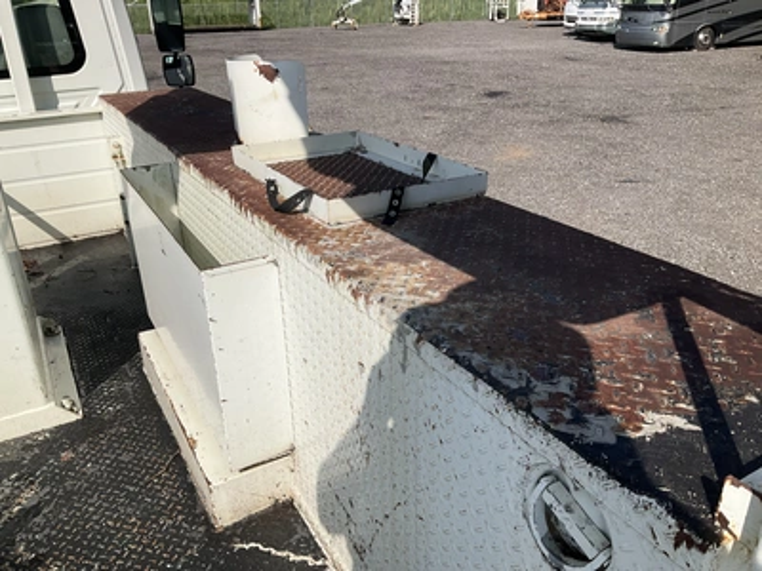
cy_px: 286
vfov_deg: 48.2
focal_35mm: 29
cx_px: 381
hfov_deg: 61.7
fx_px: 638
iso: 25
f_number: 1.8
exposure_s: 1/3322
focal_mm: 3
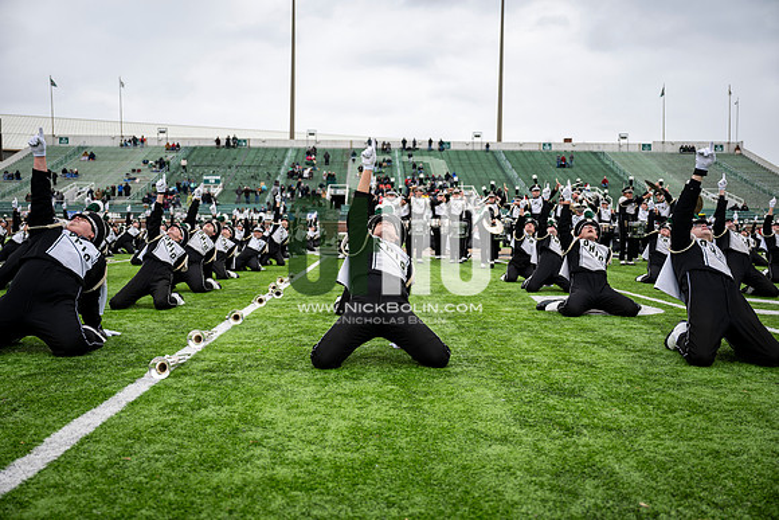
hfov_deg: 58.7
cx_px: 390
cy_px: 260
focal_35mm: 32
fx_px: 693
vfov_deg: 41.1
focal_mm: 32
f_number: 2.8
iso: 100
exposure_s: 1/500
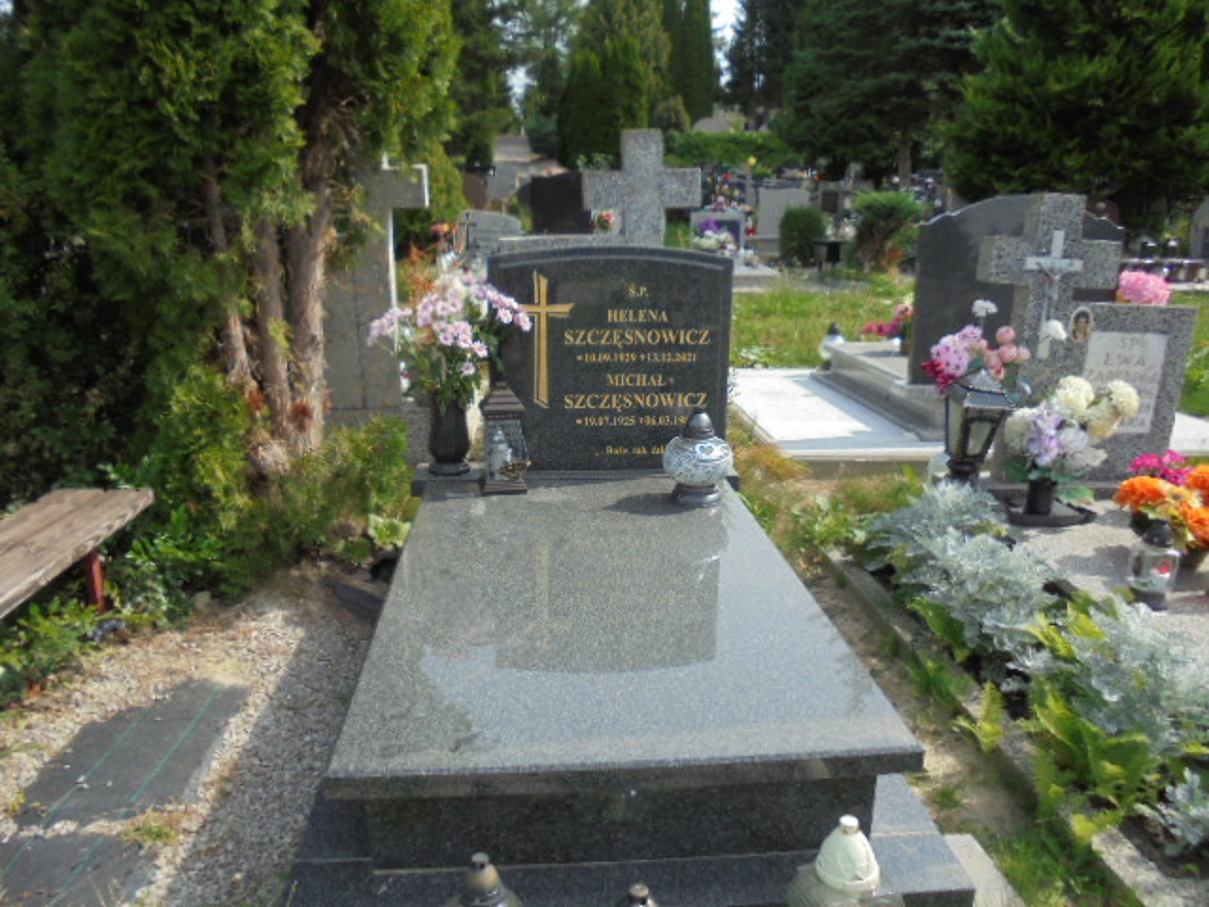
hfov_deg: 67.3
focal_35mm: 26
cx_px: 604
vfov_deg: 53.1
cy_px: 454
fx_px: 908
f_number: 3.5
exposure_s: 1/500
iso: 100
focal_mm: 4.6
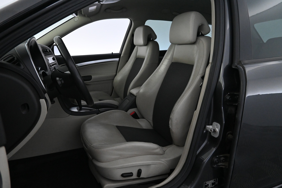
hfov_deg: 73.7
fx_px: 188
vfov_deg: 53.1
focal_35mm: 24
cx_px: 141
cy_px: 94
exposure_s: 1/125
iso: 4000
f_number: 5.6
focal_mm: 16
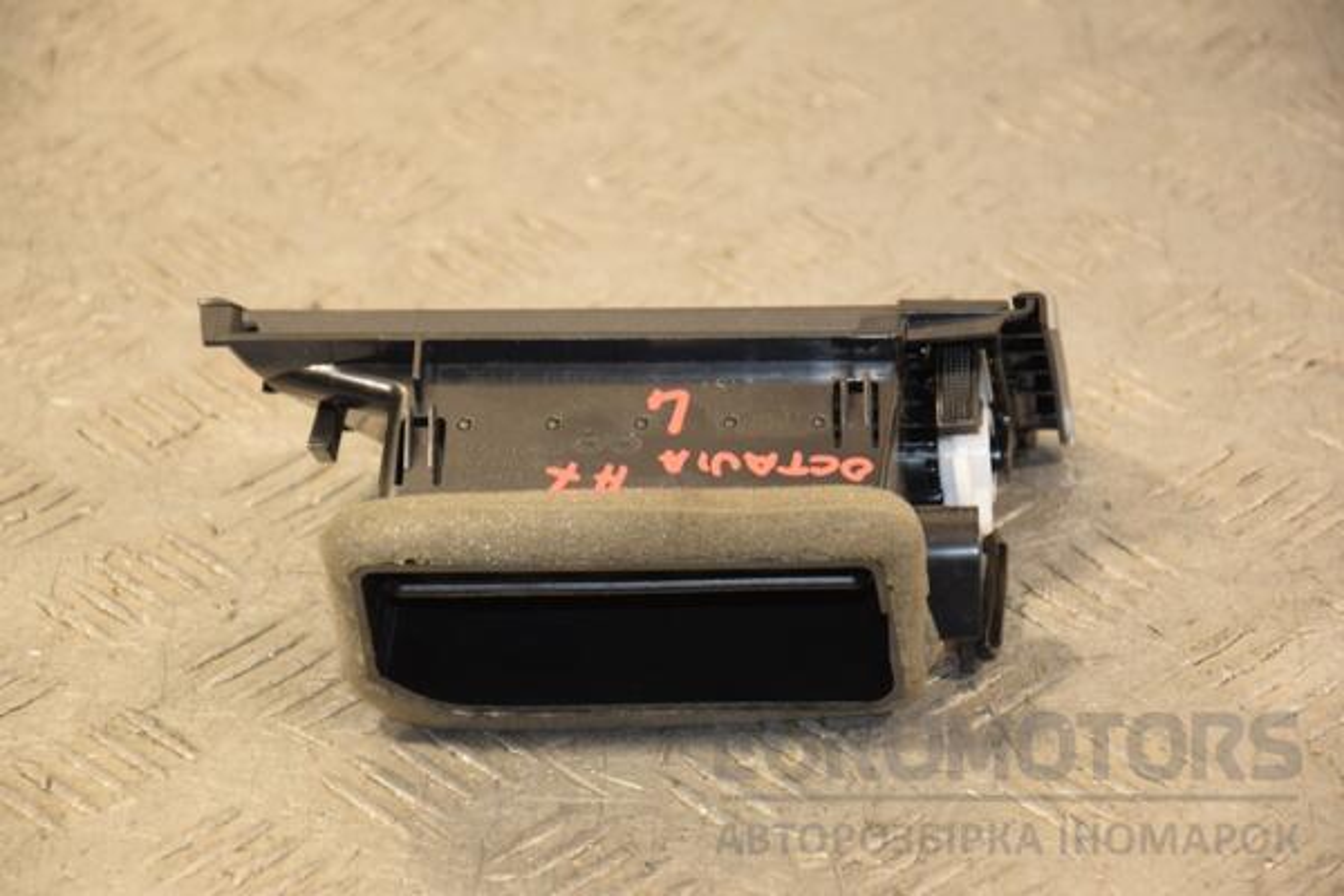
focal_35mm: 158
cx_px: 672
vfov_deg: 8.7
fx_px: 5880
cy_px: 448
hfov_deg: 13.0
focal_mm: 105
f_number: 5.6
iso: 800
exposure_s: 1/100
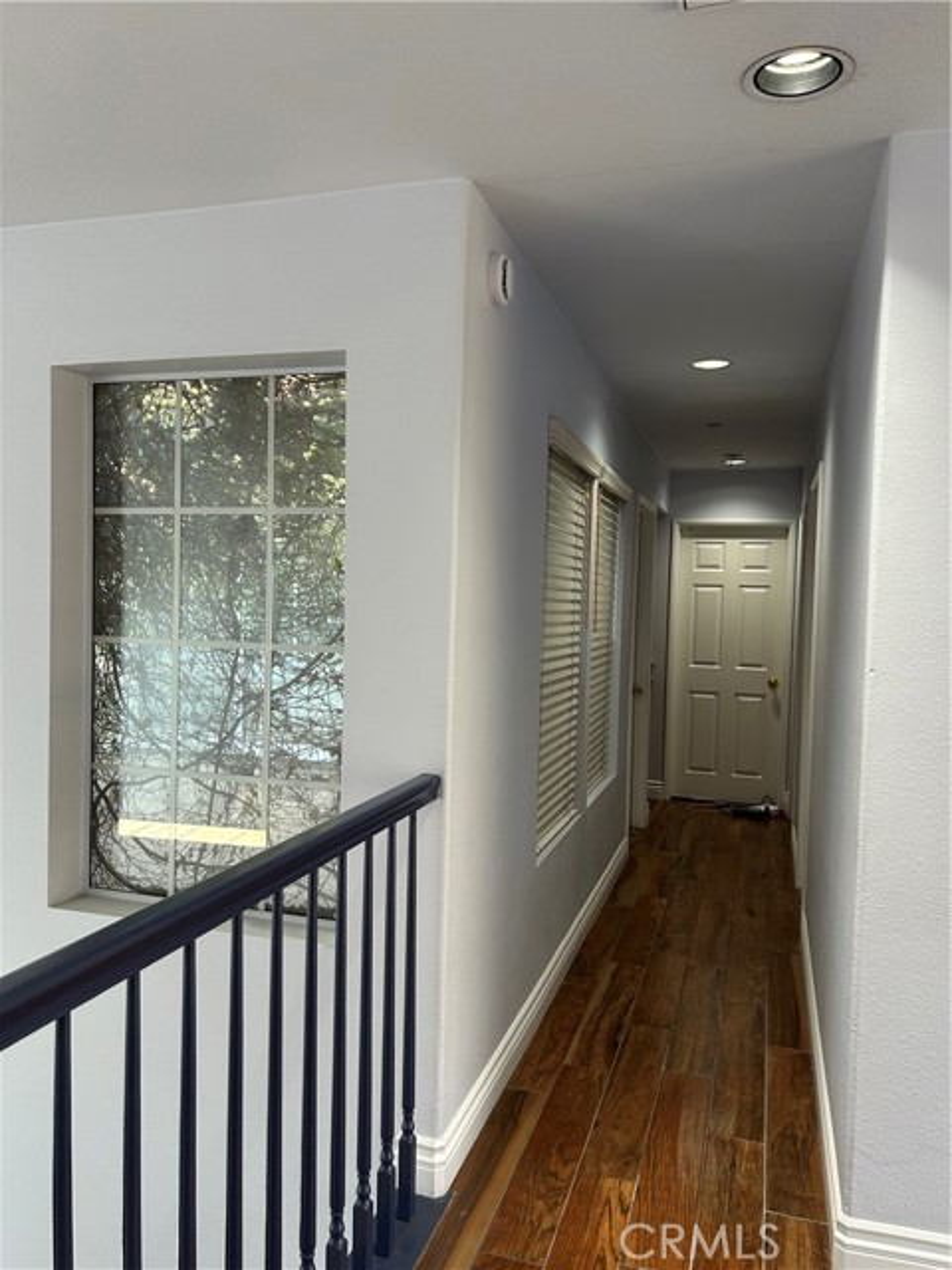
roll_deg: -1.7
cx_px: 476
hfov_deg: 53.1
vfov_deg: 67.3
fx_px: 953
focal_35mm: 26
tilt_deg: -2.1
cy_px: 635
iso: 100
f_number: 1.5
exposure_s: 1/120
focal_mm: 5.7
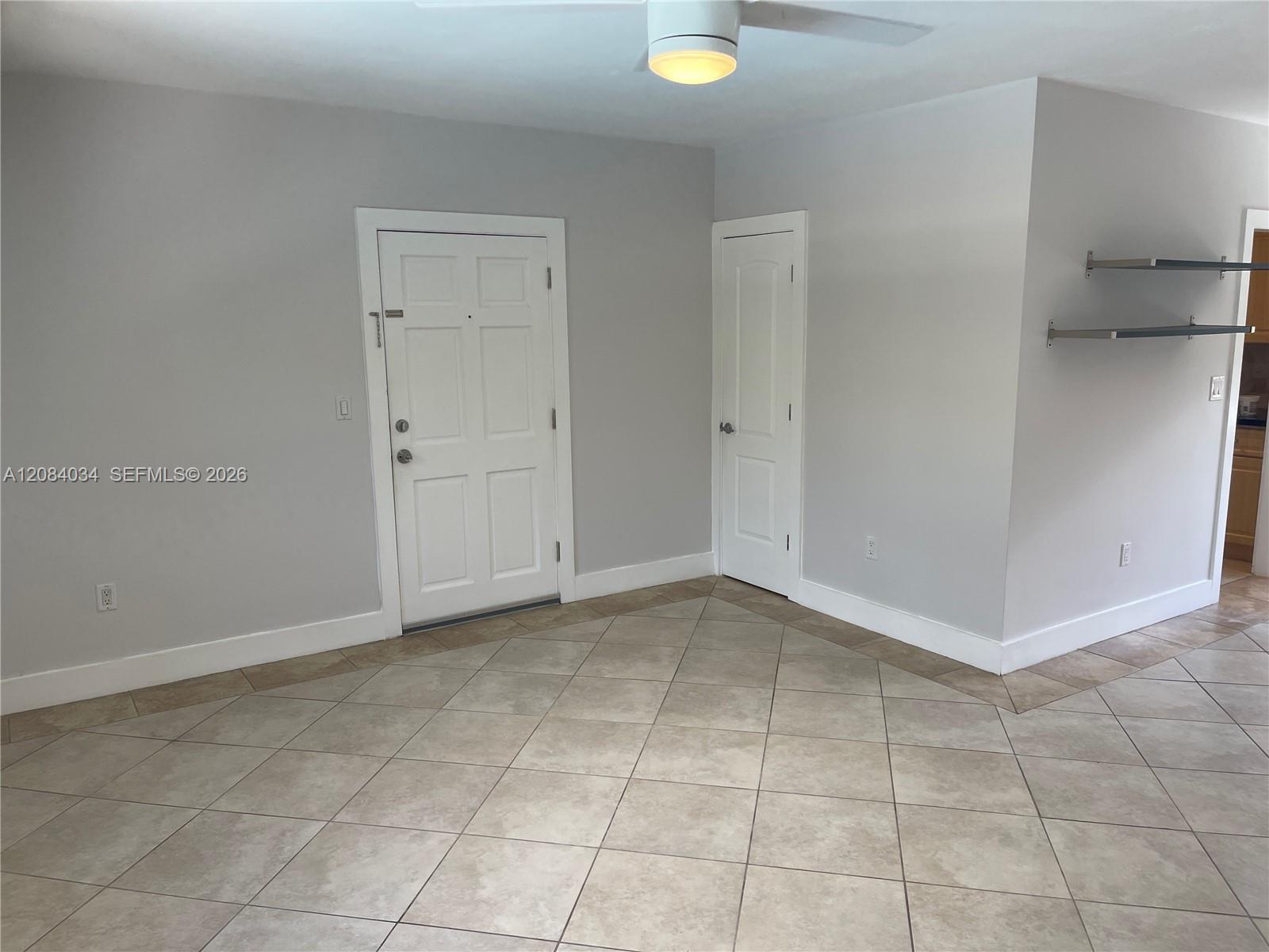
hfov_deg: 67.3
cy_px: 476
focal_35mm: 26
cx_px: 634
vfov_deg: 53.1
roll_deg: +0.5
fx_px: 953
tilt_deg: -10.5
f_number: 1.6
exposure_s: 1/120
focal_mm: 5.1
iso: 50
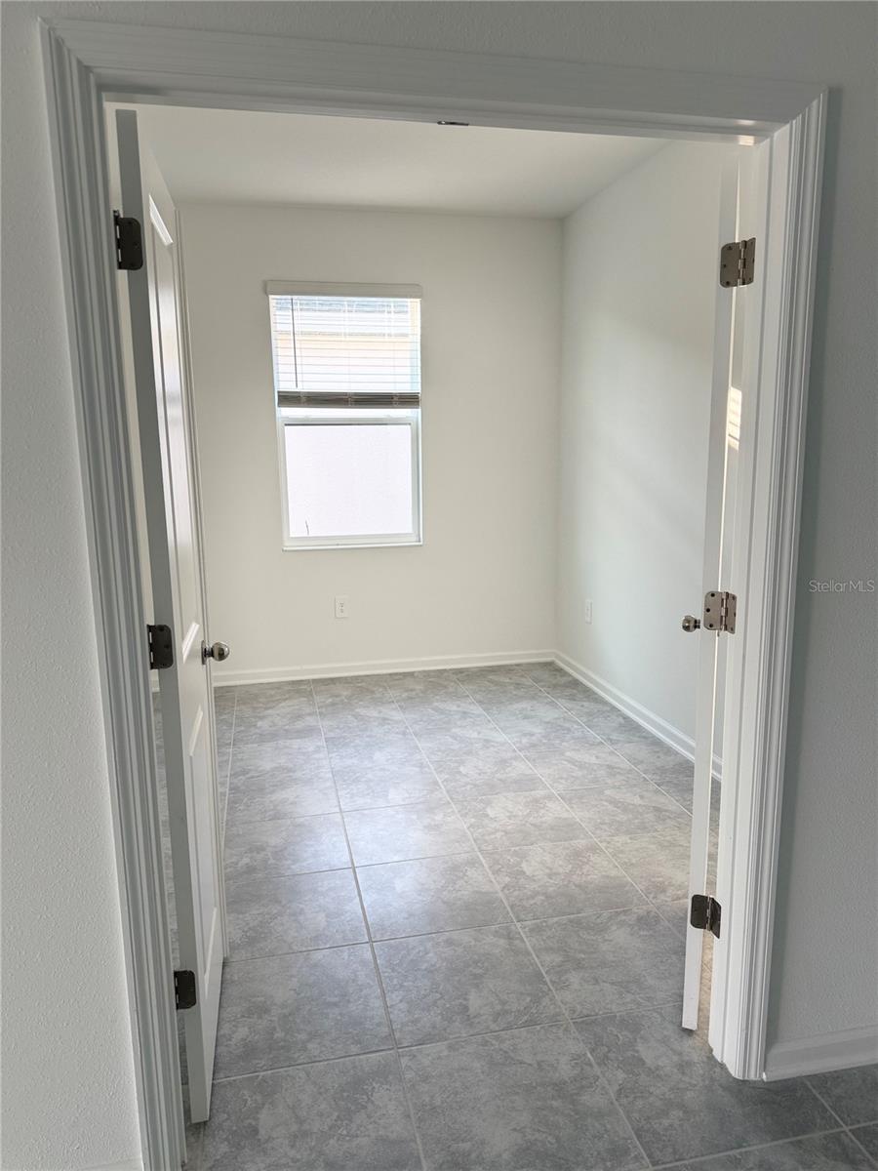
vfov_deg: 71.6
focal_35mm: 24
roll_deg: +2.4
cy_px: 586
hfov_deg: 56.8
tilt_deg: -10.3
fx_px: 812
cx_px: 439
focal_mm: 6.76
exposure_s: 1/190
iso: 80
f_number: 1.78
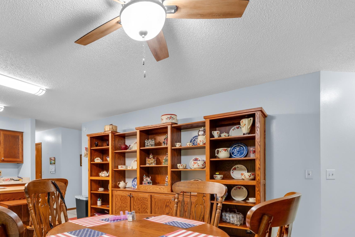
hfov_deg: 76.9
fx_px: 217
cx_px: 129
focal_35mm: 22
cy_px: 171
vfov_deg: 55.1
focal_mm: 10
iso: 400
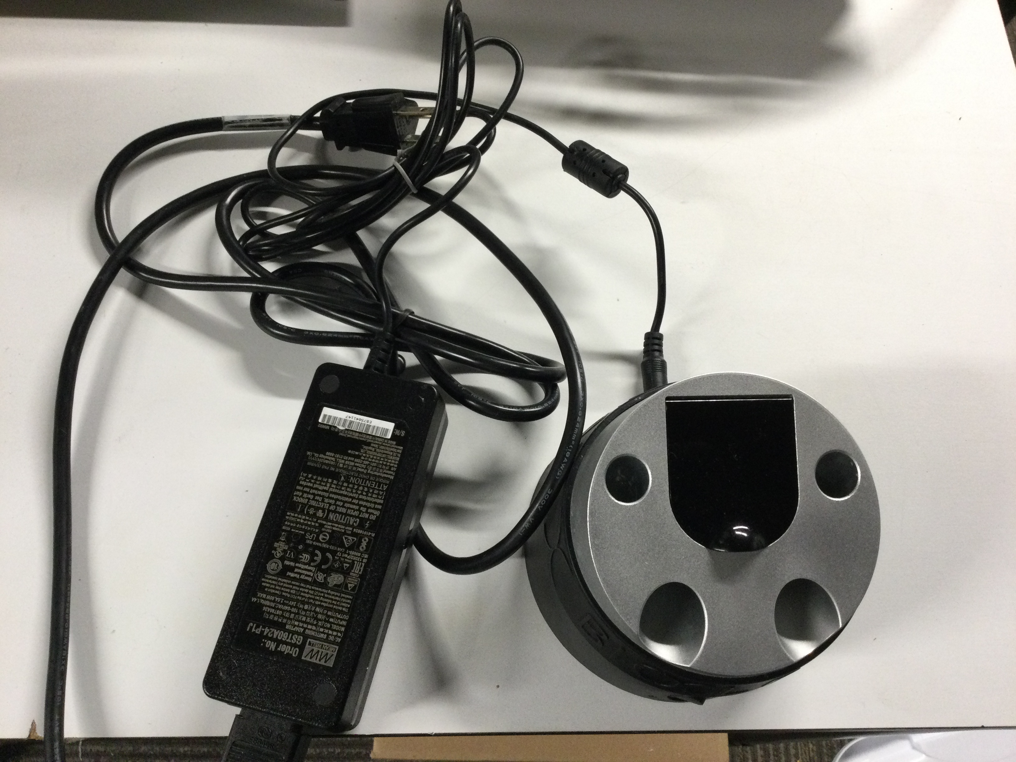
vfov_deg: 45.4
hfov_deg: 58.4
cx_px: 508
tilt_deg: -67.5
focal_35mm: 31
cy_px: 381
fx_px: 910
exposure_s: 1/30
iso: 100
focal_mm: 3.3
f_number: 2.4
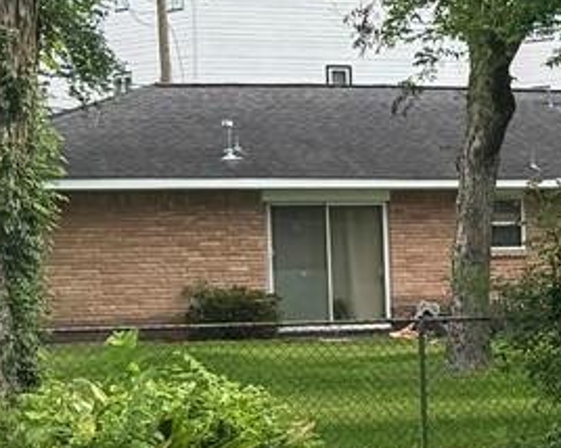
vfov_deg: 8.6
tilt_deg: -3.2
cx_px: 1444
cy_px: 345
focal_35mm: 179
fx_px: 2970
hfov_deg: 9.4
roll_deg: +0.8
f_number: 1.78
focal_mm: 6.76
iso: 80
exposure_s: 1/1094
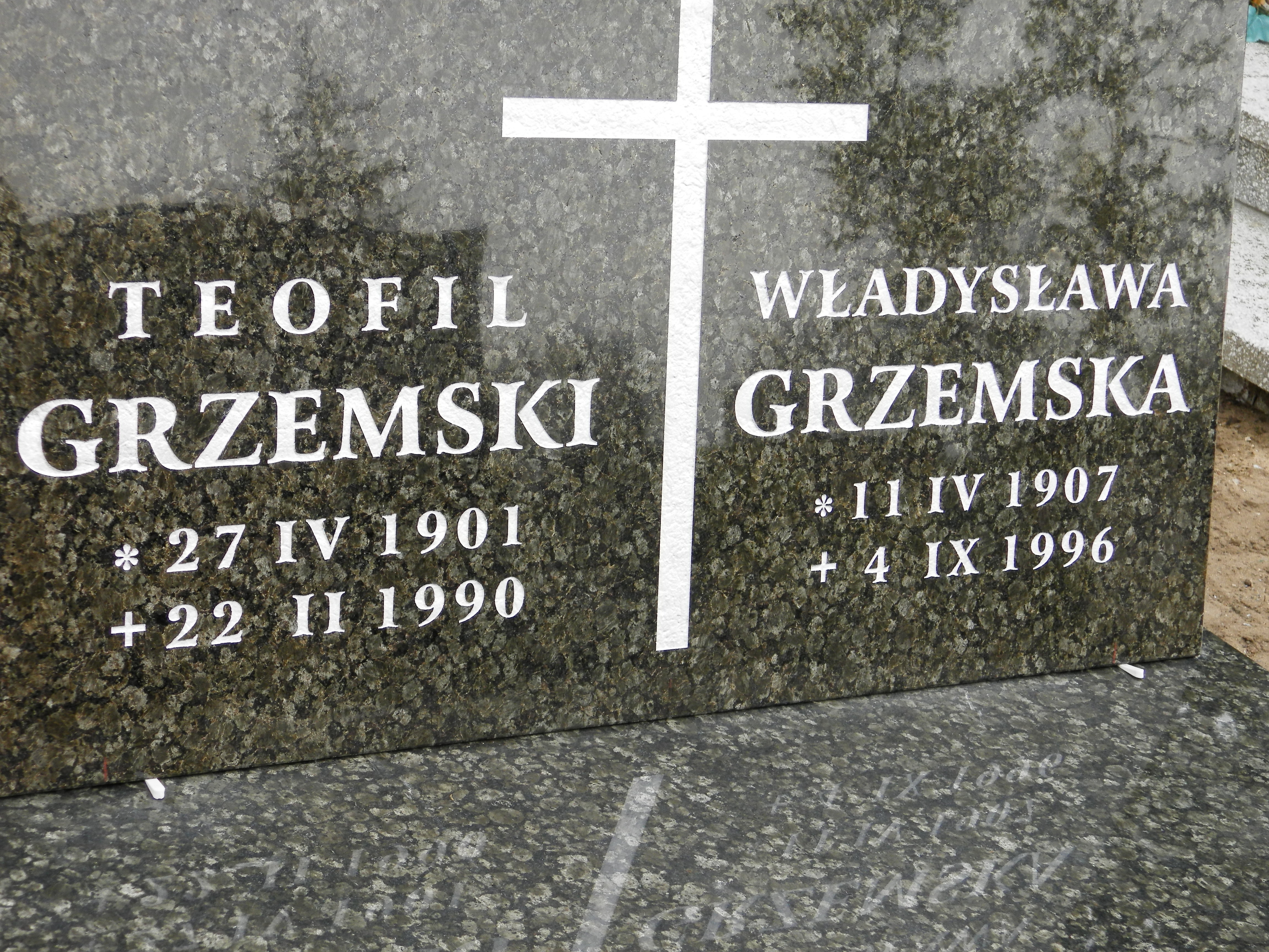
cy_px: 476
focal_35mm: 68
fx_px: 2493
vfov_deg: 21.6
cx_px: 634
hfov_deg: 28.6
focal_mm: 12.2
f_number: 4
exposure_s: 1/160
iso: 80
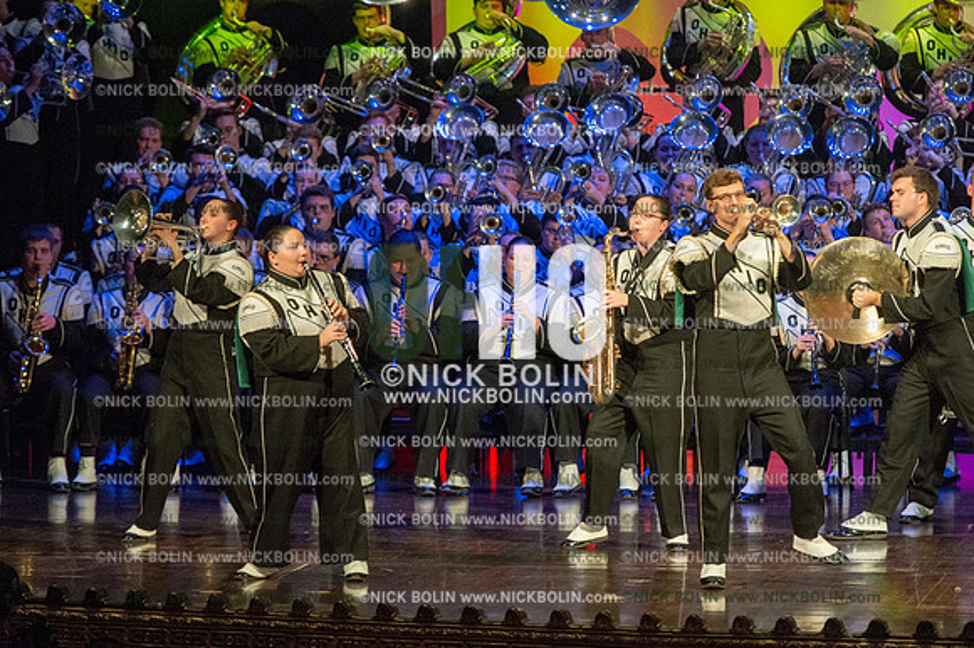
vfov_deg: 5.7
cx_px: 487
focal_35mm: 240
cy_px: 324
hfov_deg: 8.6
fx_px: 6489
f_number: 5.6
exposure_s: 1/400
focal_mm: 240
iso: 8000
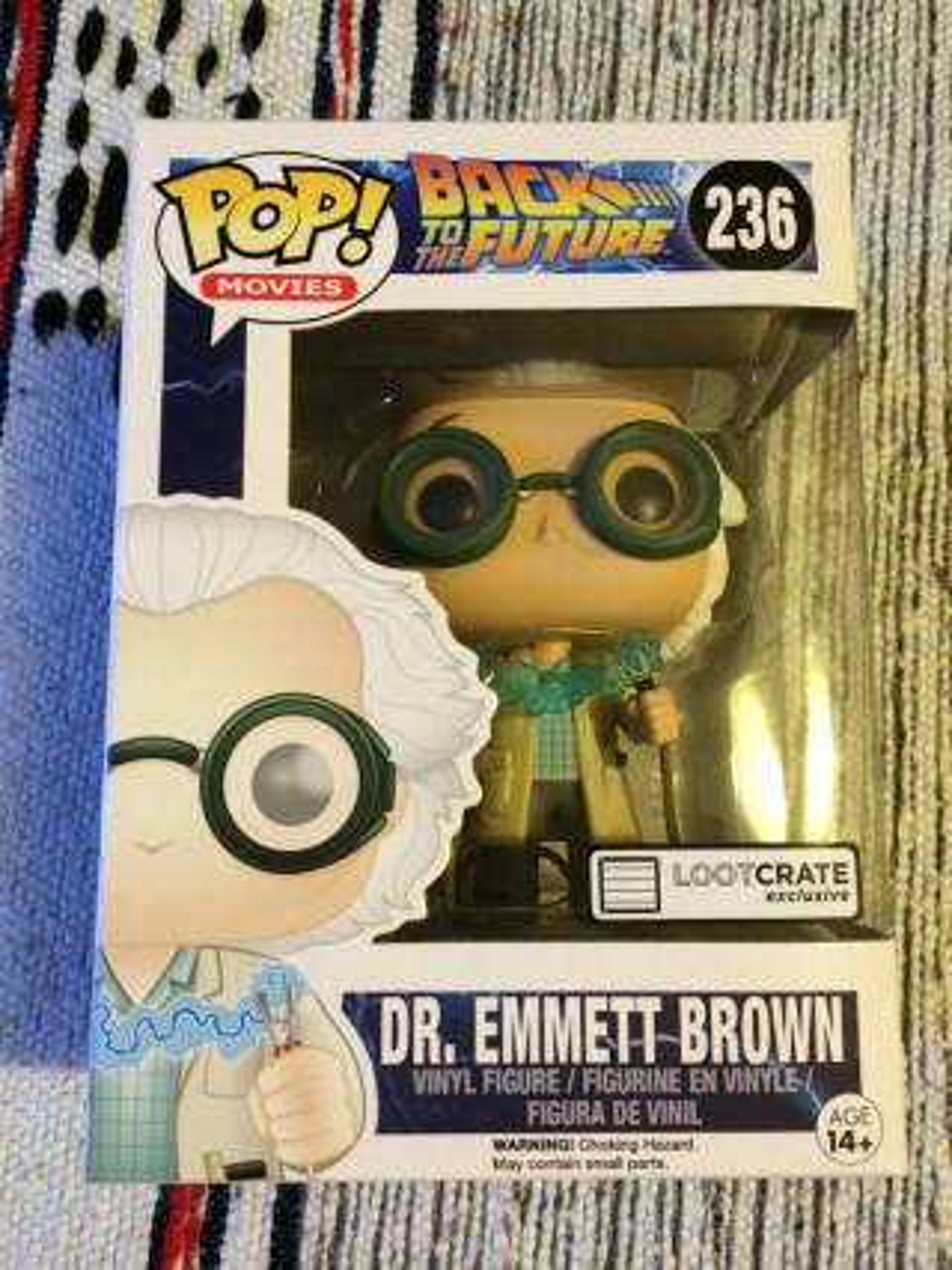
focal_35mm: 29
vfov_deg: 61.7
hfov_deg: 48.2
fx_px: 1064
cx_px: 476
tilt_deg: -81.3
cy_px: 635
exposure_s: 1/17
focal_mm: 4.15
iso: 320
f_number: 2.2
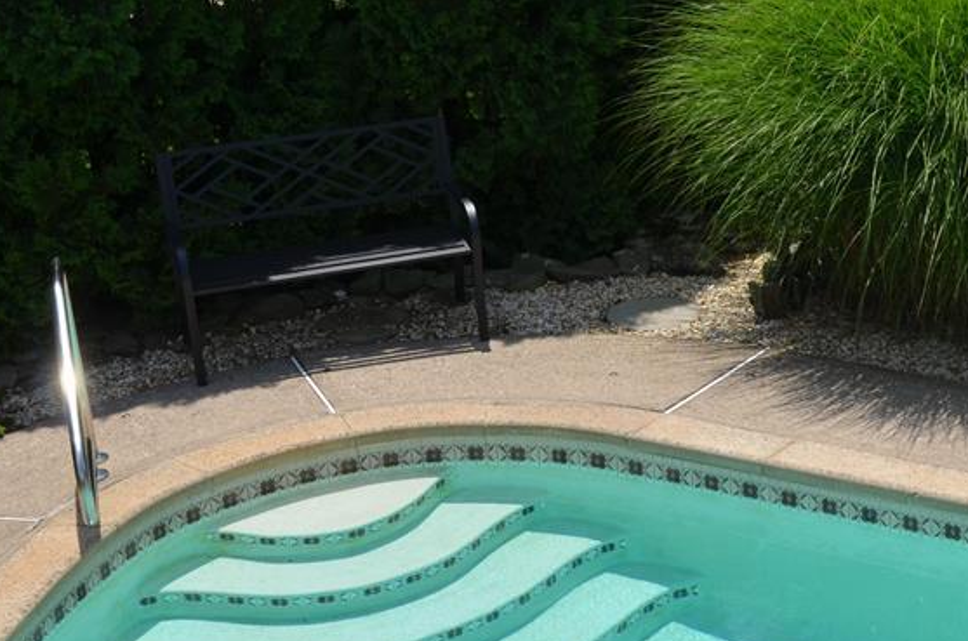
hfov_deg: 22.9
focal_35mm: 88
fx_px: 2361
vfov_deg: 15.4
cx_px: 757
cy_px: 428
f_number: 11
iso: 100
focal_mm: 30
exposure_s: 1/200
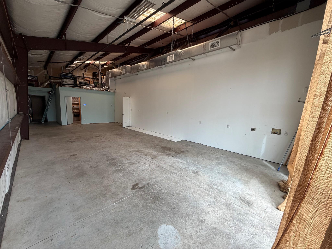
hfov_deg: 102.1
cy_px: 124
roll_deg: -2.3
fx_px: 134
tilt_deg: -7.6
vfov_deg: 85.7
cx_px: 166
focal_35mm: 14
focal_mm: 2.22
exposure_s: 1/121
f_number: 2.2
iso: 100
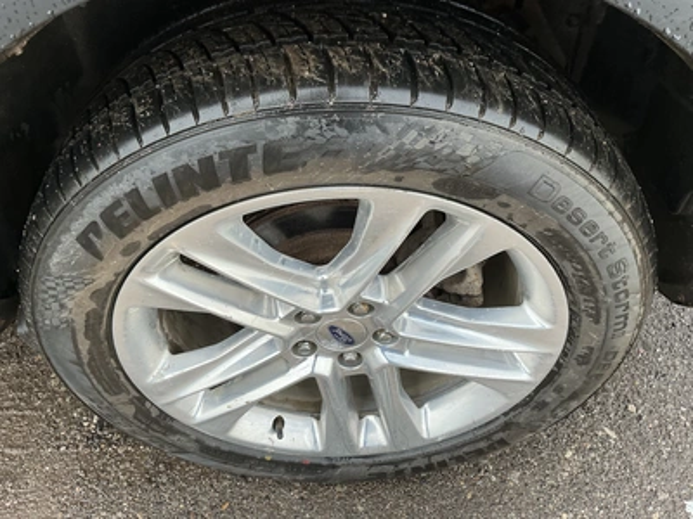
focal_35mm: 28
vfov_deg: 49.7
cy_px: 260
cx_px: 346
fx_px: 561
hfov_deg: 63.4
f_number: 1.8
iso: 25
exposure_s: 1/593
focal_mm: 3
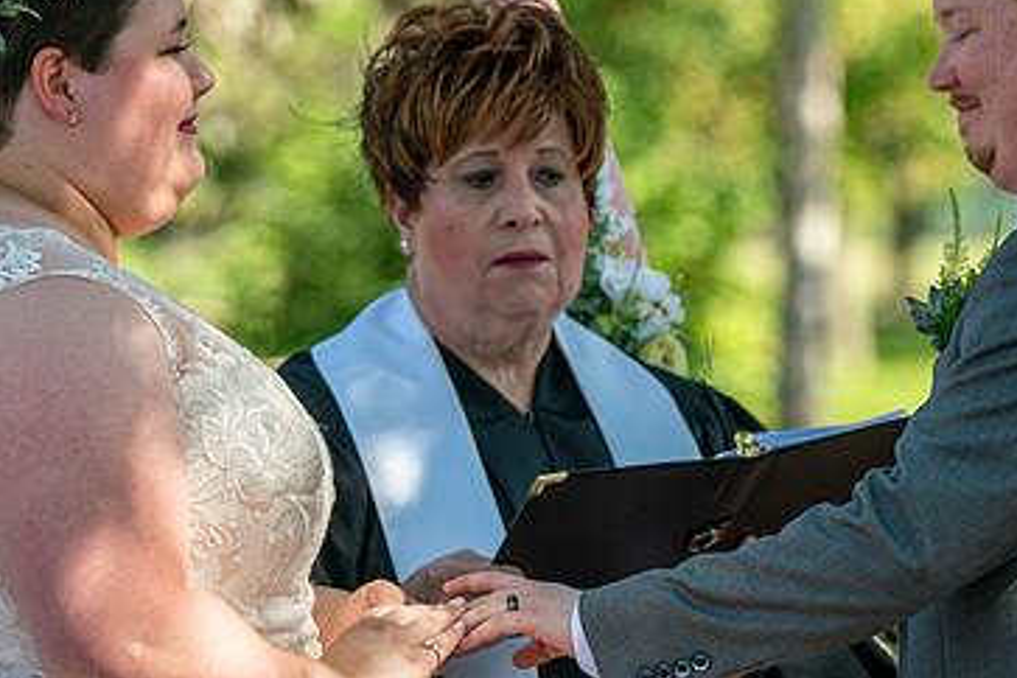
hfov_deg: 5.6
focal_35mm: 368
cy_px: 304
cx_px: 496
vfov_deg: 3.7
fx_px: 10395
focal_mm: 230
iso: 500
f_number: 5.6
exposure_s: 1/800
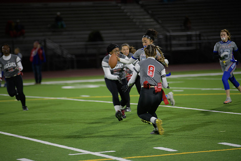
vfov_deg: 7.6
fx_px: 1205
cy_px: 80
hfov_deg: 11.4
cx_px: 120
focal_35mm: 180
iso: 720
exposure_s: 1/200
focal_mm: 180
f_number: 2.8
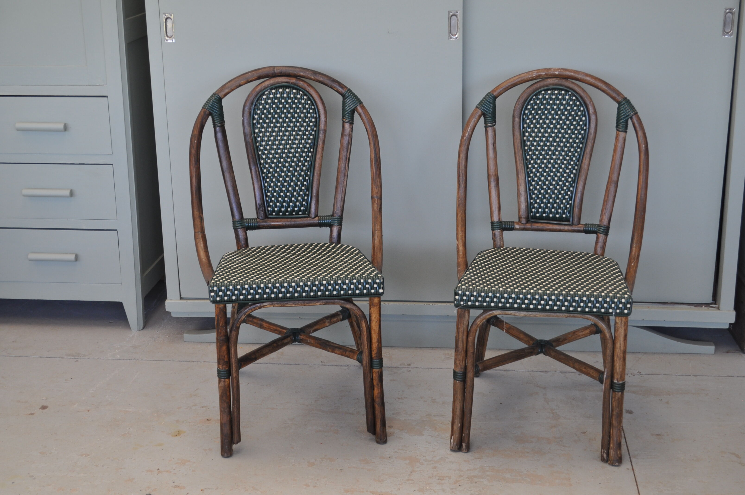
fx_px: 1085
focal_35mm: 52
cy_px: 248
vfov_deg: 25.7
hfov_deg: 37.9
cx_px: 372
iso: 400
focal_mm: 35
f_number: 5
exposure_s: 1/100
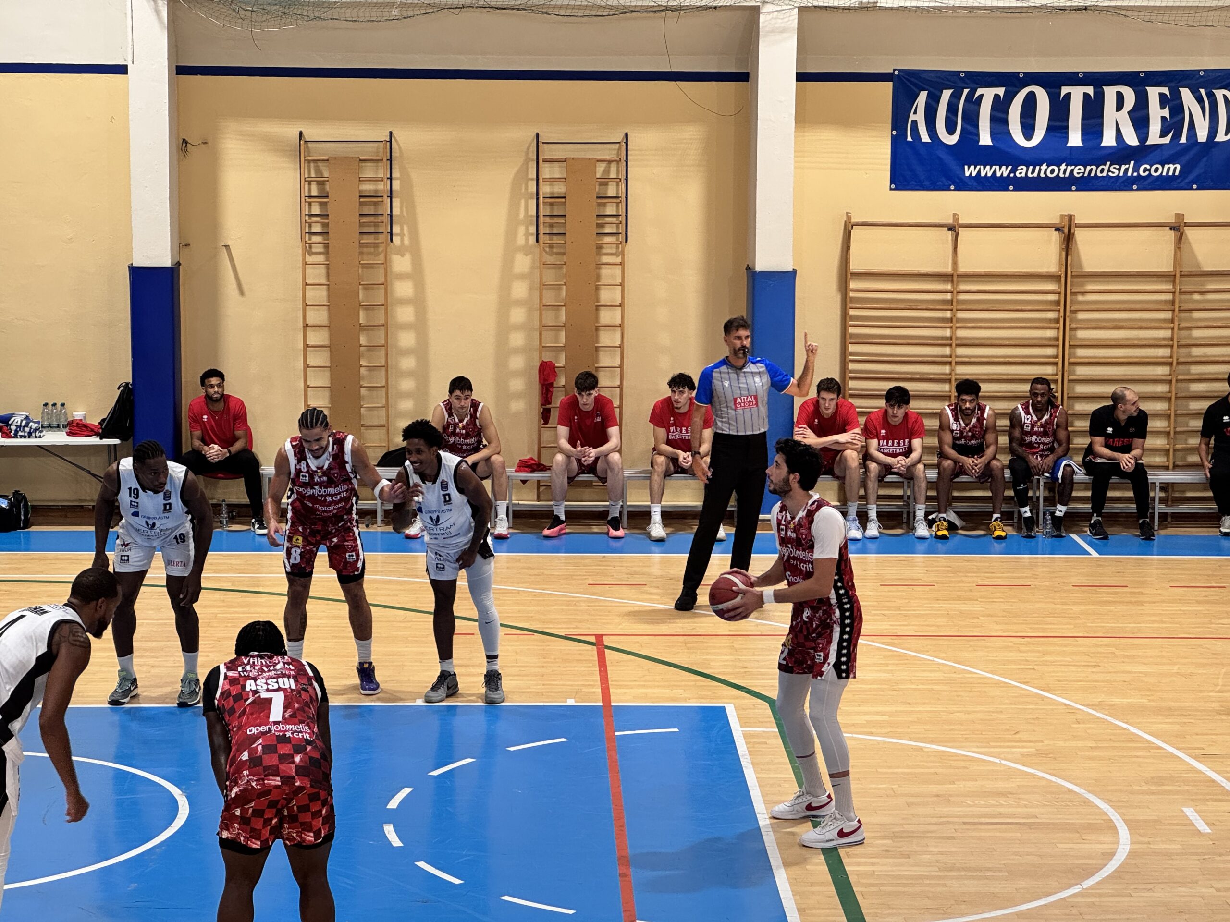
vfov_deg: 19.1
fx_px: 2736
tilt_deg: -7.9
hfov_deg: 25.3
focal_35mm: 77
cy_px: 461
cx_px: 615
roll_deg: -0.6
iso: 125
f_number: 2.8
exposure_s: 1/50
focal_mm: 9
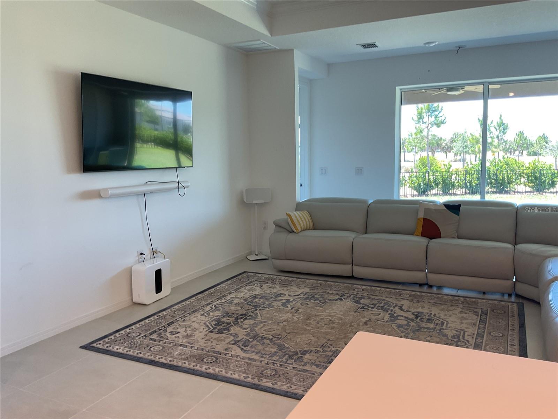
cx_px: 279
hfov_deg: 61.7
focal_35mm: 29
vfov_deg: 48.2
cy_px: 210
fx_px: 467
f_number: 1.8
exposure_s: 1/60
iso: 40
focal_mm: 3
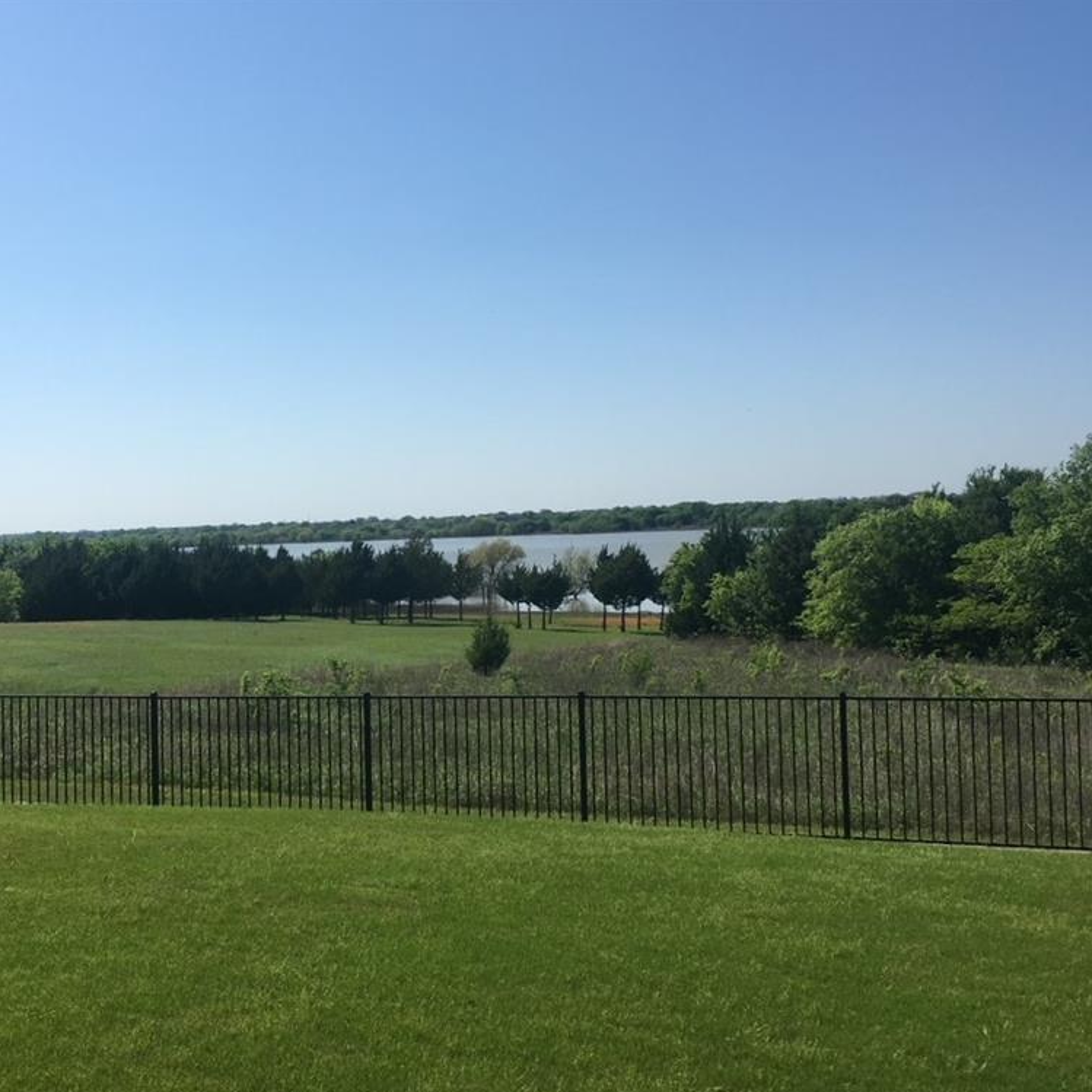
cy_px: 554
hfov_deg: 46.8
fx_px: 1249
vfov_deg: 47.2
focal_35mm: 35
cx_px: 416
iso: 25
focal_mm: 4.15
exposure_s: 1/2481
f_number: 2.2
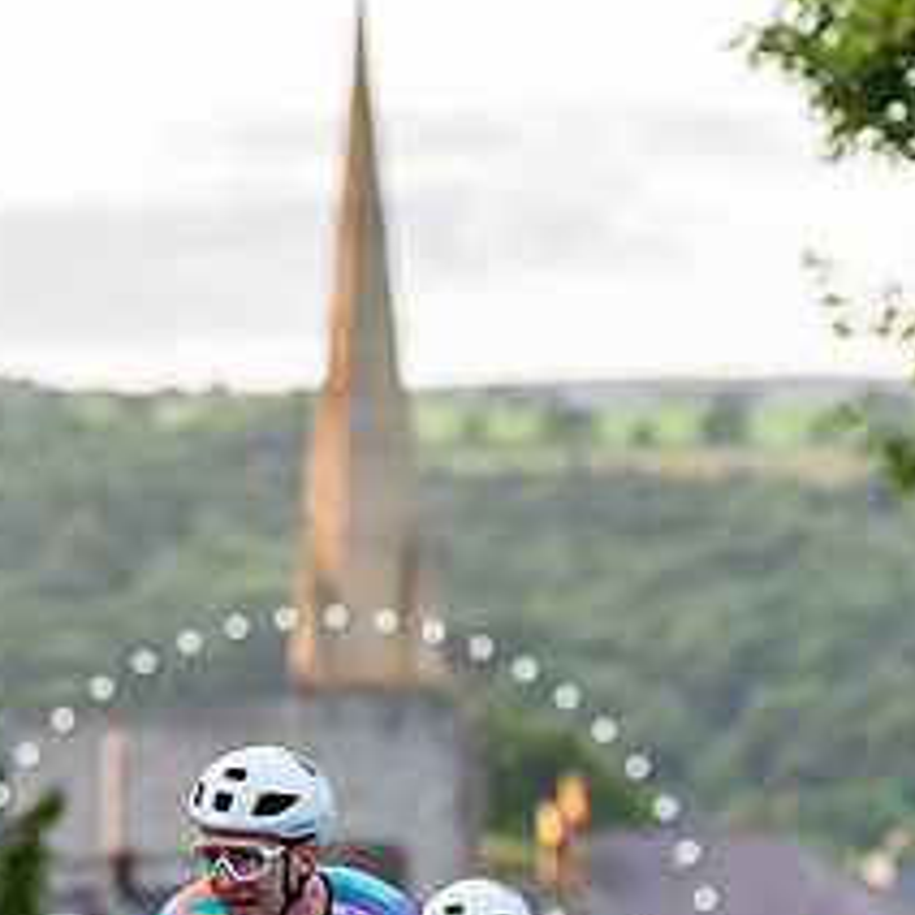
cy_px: 643
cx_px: 410
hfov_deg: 8.2
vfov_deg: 8.2
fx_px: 6370
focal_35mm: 213
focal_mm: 118
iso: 2000
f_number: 2.8
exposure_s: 1/1000
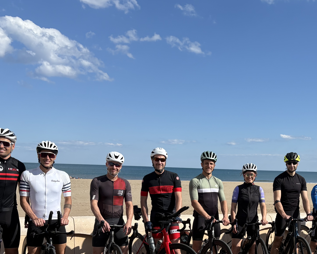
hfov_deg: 36.1
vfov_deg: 29.2
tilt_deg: -7.4
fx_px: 469
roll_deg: -0.9
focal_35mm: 50
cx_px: 253
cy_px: 220
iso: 50
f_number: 1.6
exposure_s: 1/4608
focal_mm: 5.96
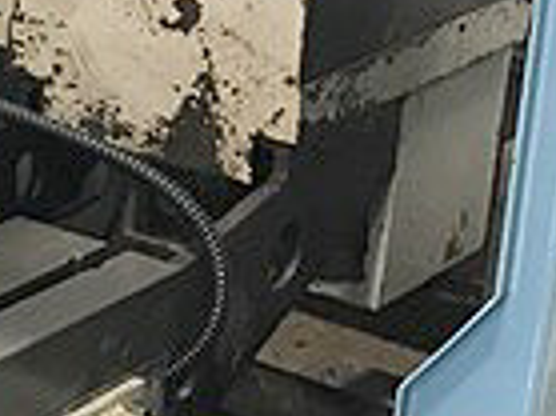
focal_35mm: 129
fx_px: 2070
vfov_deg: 11.4
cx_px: -572
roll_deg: +1.1
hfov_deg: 13.1
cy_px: 4
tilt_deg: -16.2
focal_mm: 3.99
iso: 100
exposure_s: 1/15
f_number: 1.8
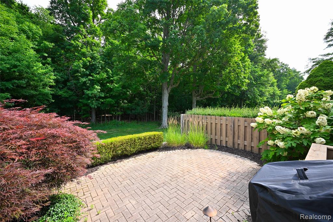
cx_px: 166
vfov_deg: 81.2
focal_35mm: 14
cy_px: 111
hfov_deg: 104.3
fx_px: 129
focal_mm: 14
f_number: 10
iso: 180
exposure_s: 1/60
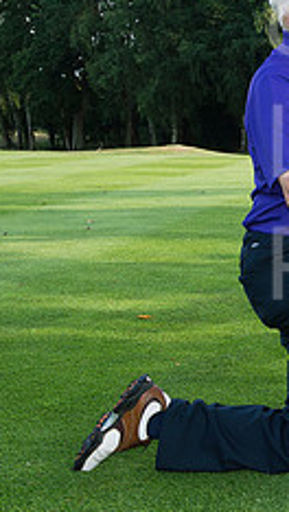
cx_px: 556
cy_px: 162
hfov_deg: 12.9
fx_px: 1128
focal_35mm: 83
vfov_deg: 25.4
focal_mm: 32
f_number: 6.3
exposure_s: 1/250
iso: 400
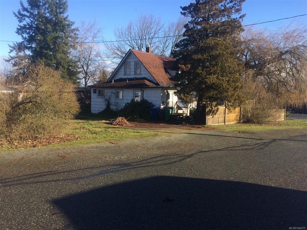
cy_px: 115
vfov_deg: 48.2
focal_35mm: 29
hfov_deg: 61.7
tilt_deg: -5.9
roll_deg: -1.0
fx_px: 257
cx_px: 154
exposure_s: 1/912
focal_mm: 4.15
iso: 32
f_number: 2.2
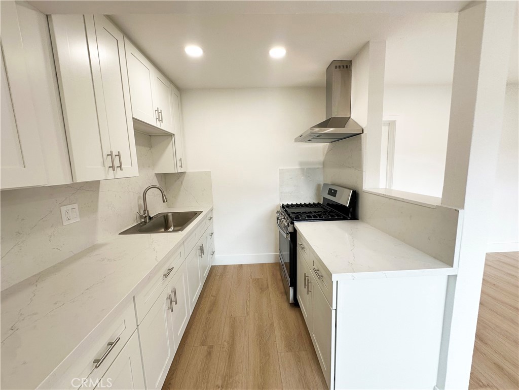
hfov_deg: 102.1
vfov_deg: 85.7
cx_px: 260
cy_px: 195
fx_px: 210
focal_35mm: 14
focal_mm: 2.22
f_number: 2.2
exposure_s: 1/120
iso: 80
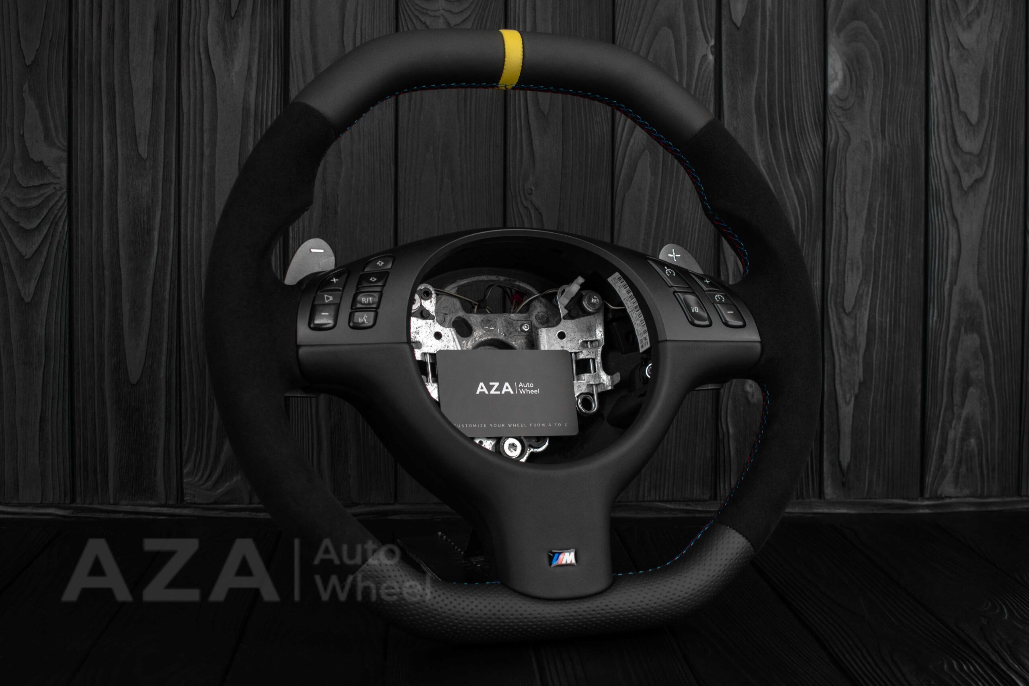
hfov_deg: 37.8
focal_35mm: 52
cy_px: 343
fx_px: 1501
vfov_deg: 25.8
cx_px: 514
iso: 500
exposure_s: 1/125
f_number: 6.3
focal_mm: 35
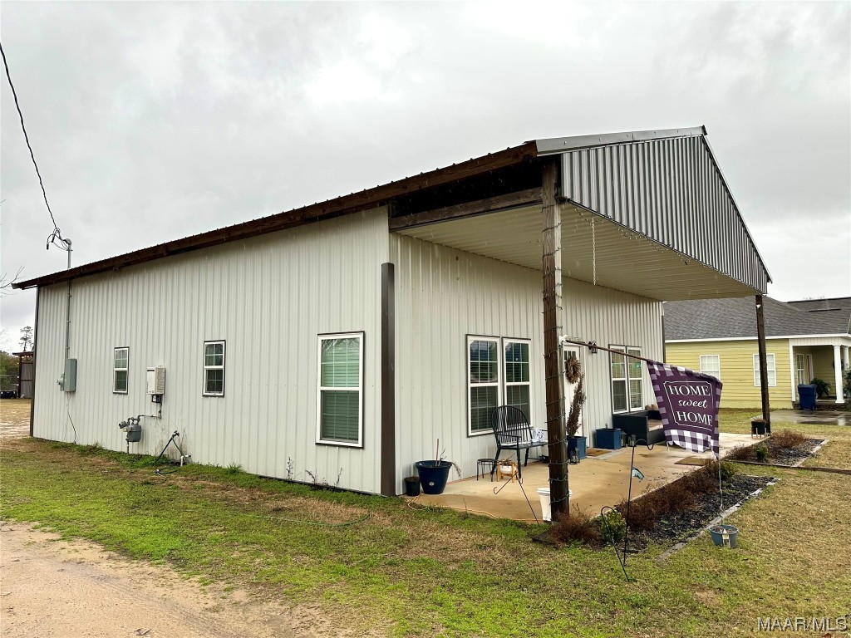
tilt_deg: +4.5
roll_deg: +0.9
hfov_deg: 71.6
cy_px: 319
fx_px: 590
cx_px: 426
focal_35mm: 24
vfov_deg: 56.8
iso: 80
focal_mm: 6.86
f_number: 1.78
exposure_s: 1/368
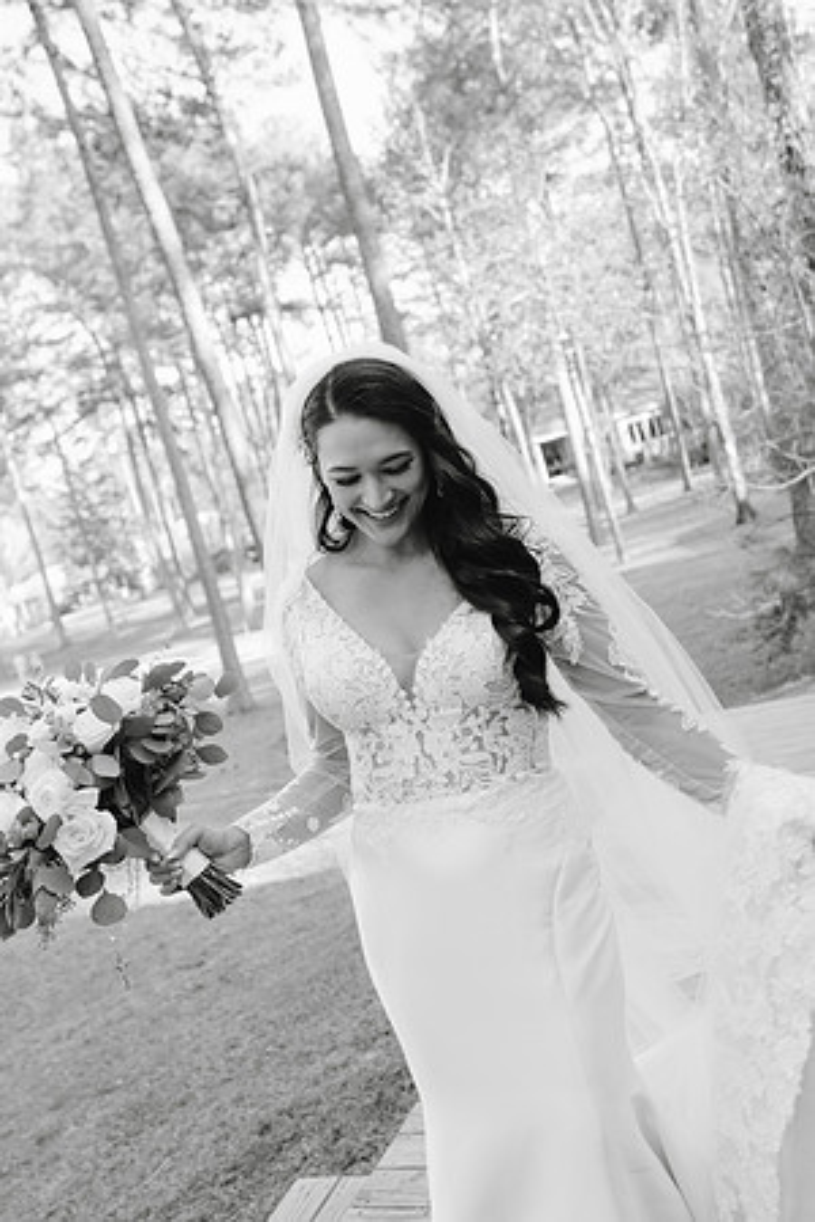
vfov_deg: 54.4
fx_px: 1188
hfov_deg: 37.9
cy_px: 611
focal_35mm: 35
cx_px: 408
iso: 400
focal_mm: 35
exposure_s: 1/200
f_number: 4
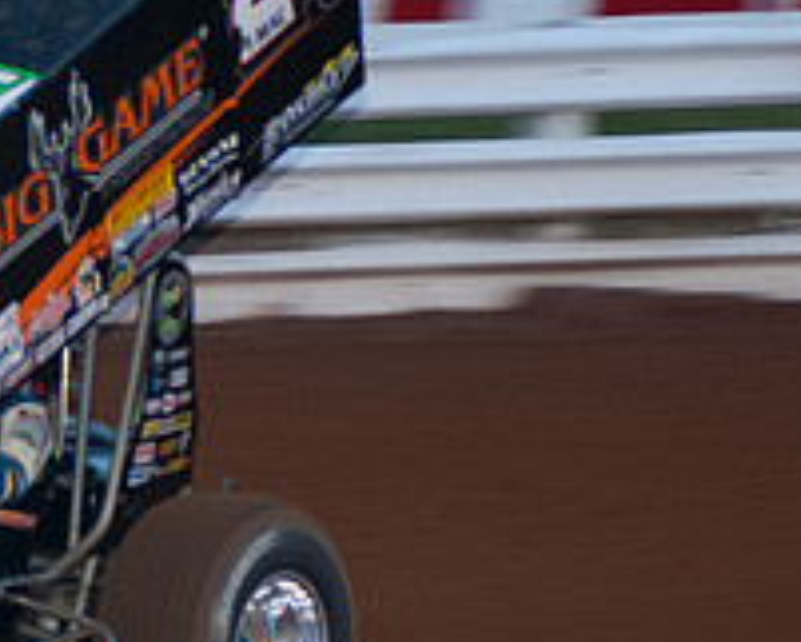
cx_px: -343
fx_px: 9155
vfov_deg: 4.0
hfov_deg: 5.0
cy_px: 359
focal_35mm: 386
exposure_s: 1/320
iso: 250
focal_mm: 95
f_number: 3.2
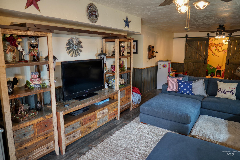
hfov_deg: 71.5
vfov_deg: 51.3
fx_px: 167
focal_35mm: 25
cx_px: 120
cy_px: 80
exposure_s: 1/30
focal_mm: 25
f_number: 2
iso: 250
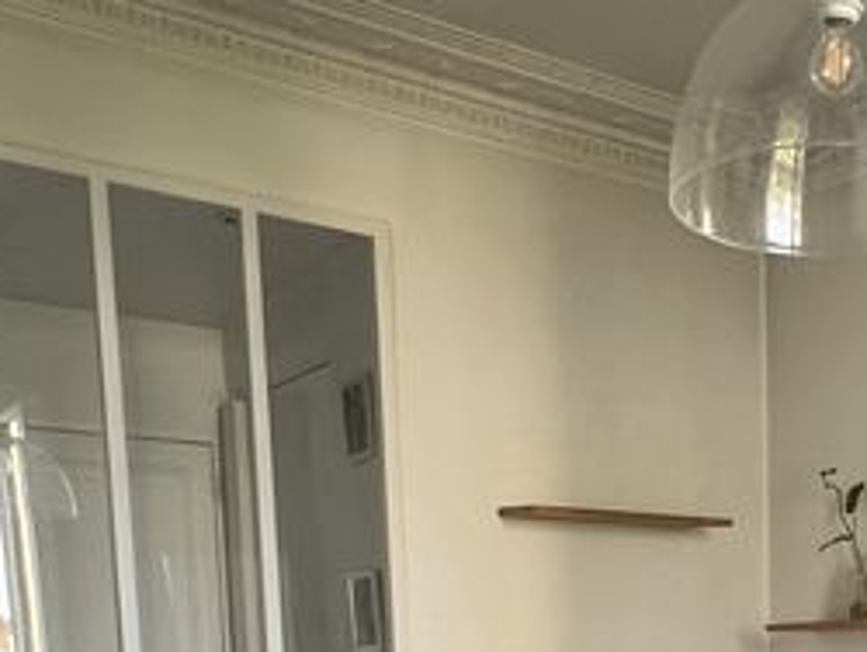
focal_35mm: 52
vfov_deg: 24.4
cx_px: 822
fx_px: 1304
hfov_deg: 34.2
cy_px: 853
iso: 125
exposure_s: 1/99
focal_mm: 1.57
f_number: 1.8
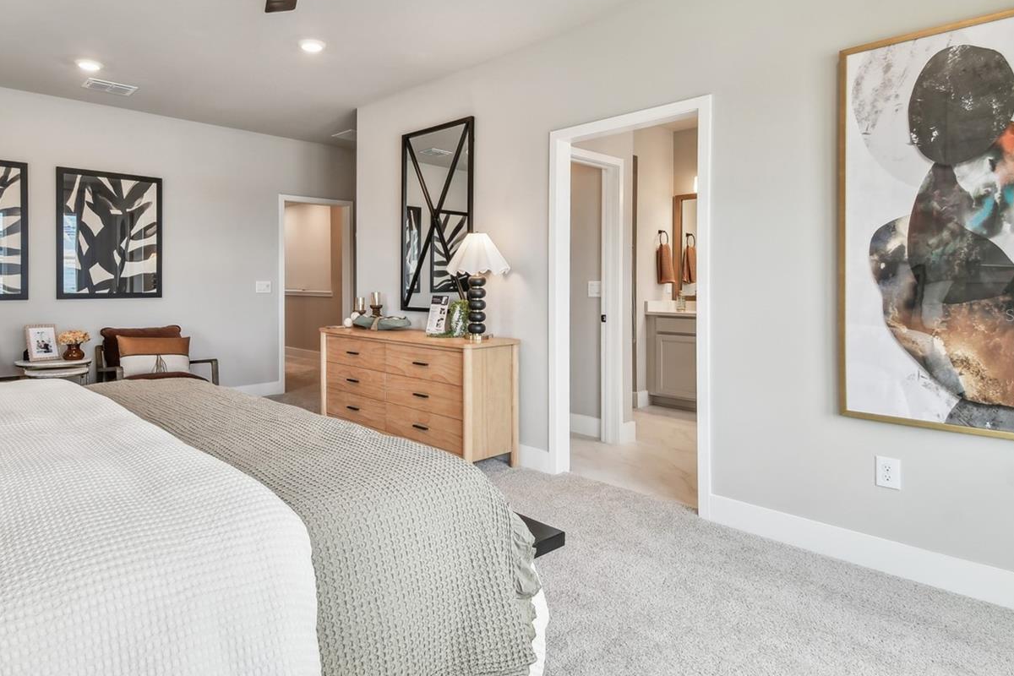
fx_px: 563
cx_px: 405
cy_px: 315
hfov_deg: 82.9
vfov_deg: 61.9
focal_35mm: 20
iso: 100
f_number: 7.1
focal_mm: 10
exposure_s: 1/25
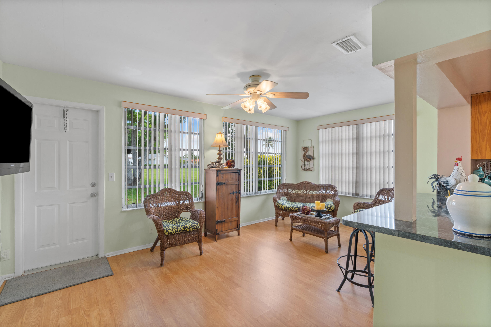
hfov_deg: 96.7
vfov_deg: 73.7
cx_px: 246
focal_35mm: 16
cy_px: 164
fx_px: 218
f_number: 11
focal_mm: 16
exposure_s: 1/4
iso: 500
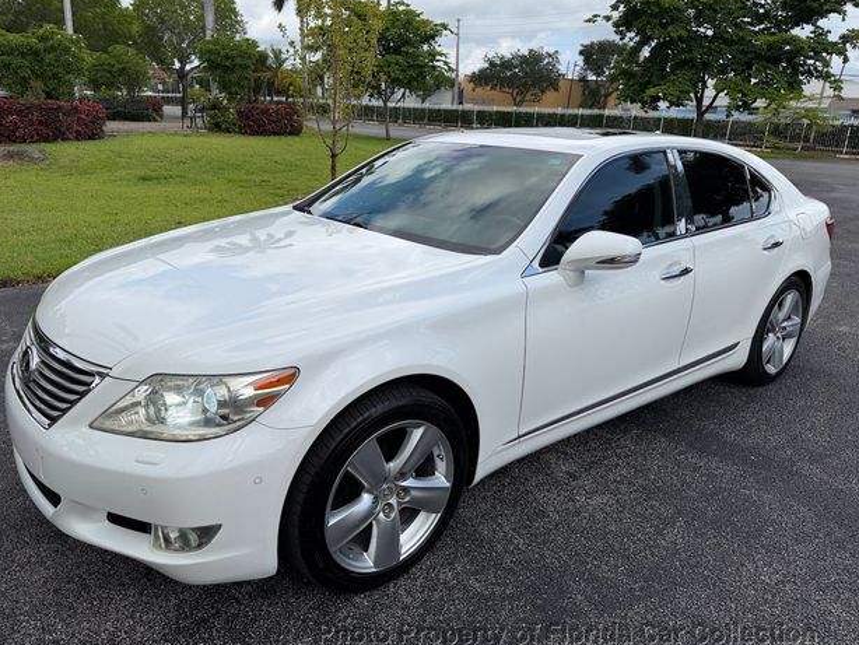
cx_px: 414
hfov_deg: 69.3
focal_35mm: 25
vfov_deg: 54.9
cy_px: 327
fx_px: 621
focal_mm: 6.76
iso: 80
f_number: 1.78
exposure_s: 1/4673
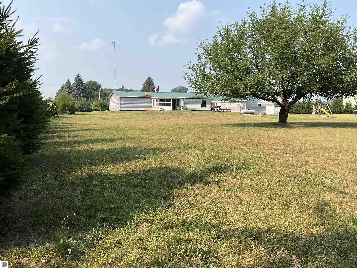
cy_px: 134
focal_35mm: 29
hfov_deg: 61.7
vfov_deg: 48.2
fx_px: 299
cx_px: 178
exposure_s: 1/1279
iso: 25
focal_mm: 3
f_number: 1.8
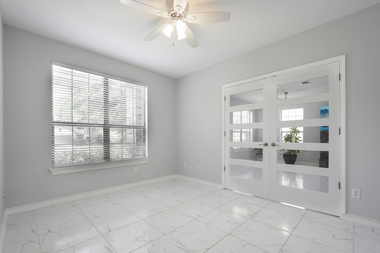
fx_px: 158
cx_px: 190
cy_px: 126
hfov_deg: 100.4
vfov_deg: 77.3
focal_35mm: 15
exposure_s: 1/100
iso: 400
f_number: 8
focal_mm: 10
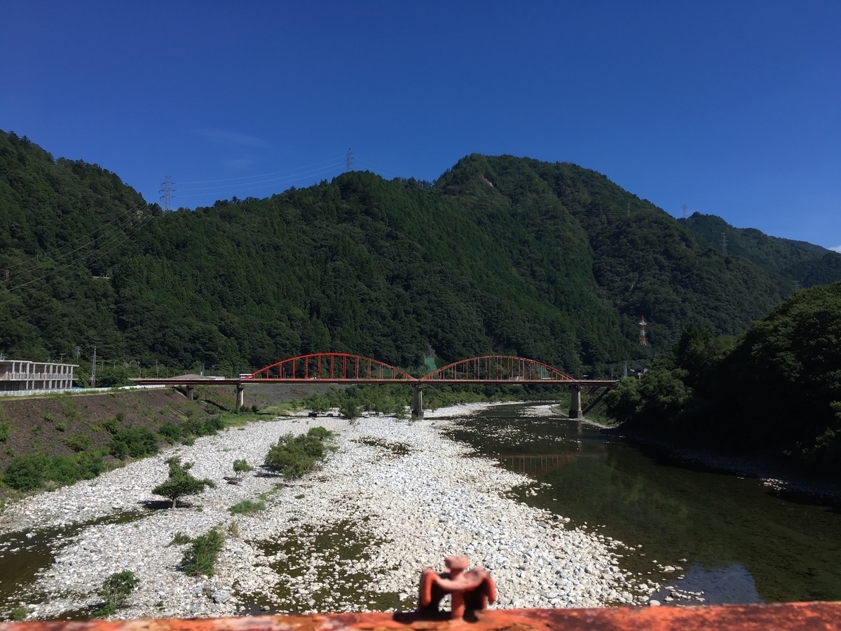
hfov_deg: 61.7
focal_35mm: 29
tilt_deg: +4.1
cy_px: 316
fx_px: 705
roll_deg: +0.4
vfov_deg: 48.2
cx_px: 420
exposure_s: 1/1282
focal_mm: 4.15
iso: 25
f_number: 2.2
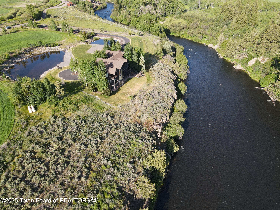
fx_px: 194
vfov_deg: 56.8
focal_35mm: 24
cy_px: 105
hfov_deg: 71.6
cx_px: 140
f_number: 2.8
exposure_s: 1/250
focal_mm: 4.5
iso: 100
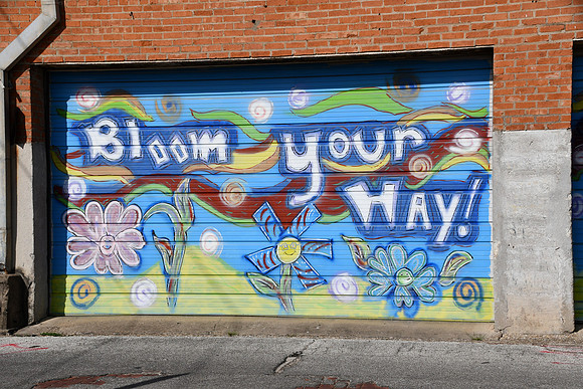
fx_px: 1118
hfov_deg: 29.2
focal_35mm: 69
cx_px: 292
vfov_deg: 19.7
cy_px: 194
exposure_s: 1/500
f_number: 11
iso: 100
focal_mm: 46
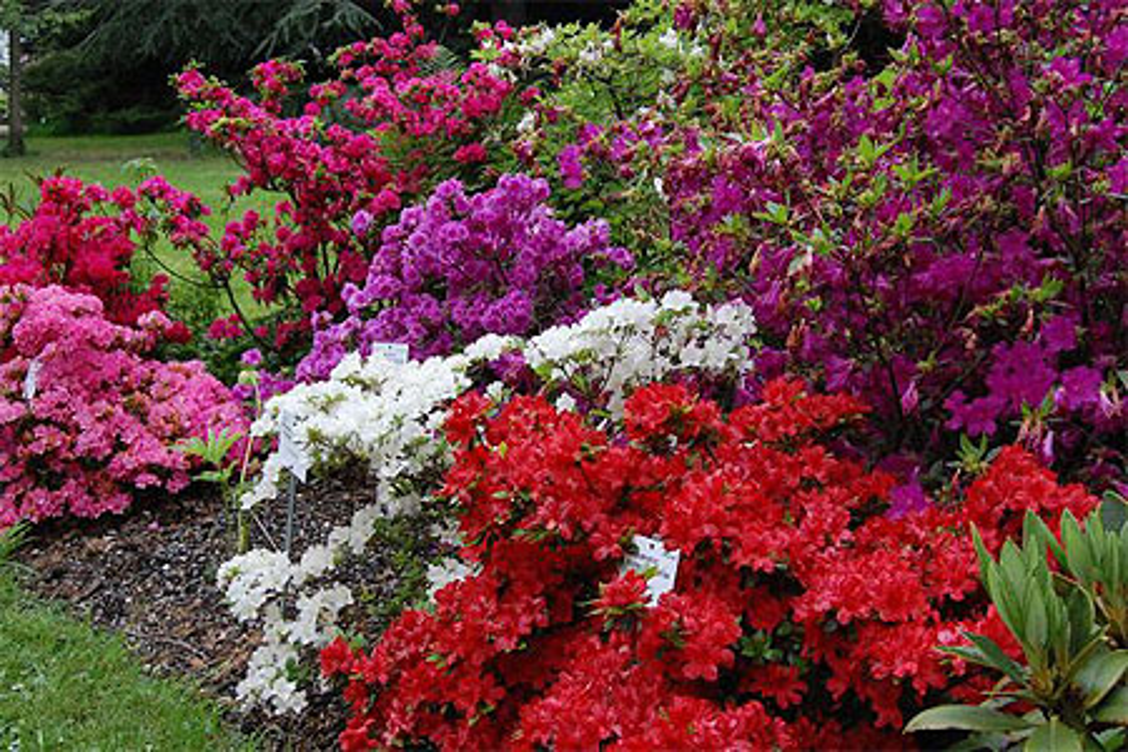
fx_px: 1316
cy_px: 376
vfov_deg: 31.9
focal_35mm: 42
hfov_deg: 46.4
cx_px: 564
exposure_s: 1/400
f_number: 10
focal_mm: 28
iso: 1600
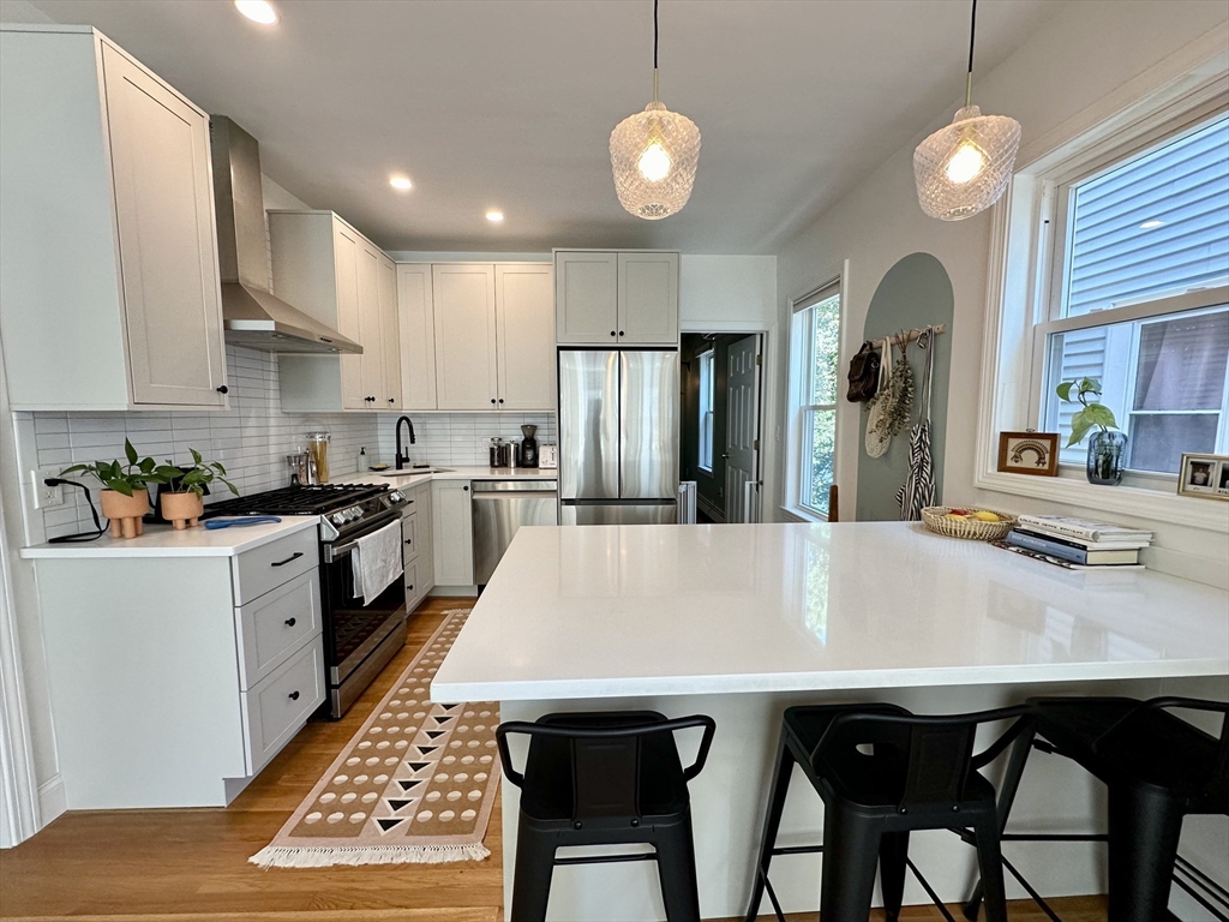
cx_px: 614
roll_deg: -0.8
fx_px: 497
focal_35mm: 14
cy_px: 461
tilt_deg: -5.3
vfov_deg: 85.7
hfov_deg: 102.1
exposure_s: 1/120
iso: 160
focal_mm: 2.22
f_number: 2.2
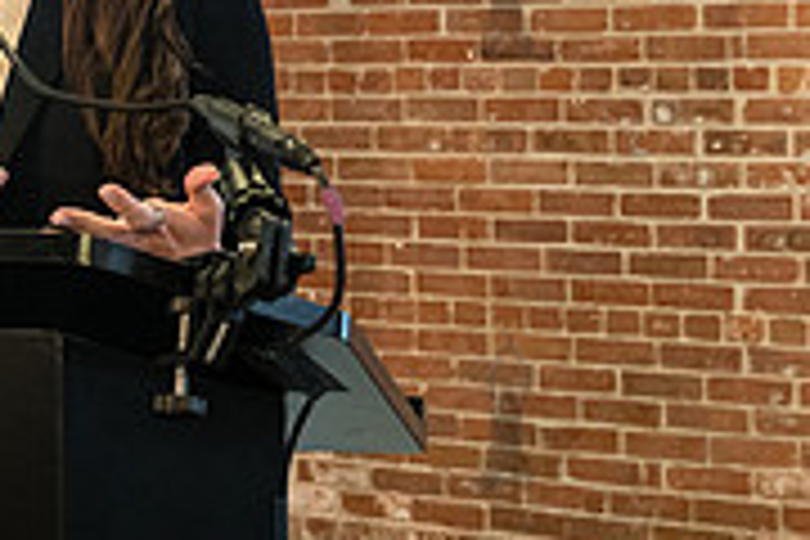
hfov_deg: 19.8
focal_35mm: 103
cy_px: -25
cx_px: 504
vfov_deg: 13.1
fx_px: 2317
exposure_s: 1/160
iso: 2500
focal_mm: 32
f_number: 5
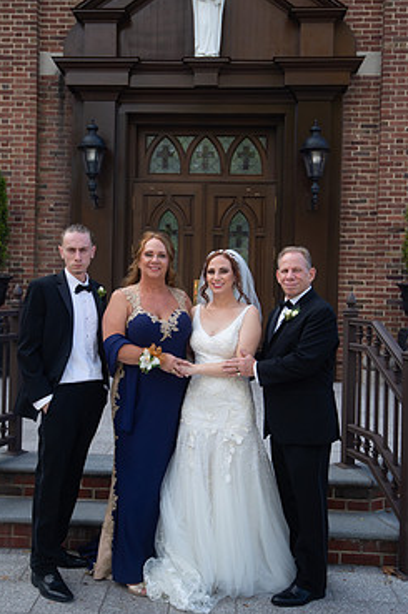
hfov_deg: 34.1
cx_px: 187
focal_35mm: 39
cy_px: 305
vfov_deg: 49.6
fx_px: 665
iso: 400
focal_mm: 32
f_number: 4
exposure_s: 1/1250
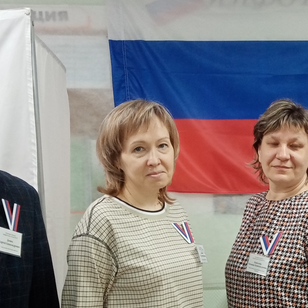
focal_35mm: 66
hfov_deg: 25.5
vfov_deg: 25.7
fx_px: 664
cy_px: 239
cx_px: 262
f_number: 1.8
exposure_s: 1/33.3
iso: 184
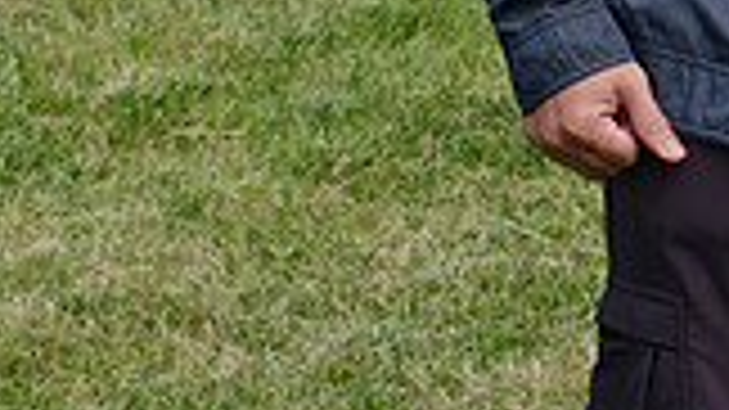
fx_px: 3614
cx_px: 1224
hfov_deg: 10.9
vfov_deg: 6.3
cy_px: -385
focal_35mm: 187
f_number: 5.6
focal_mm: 33.2
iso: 200
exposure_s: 1/500
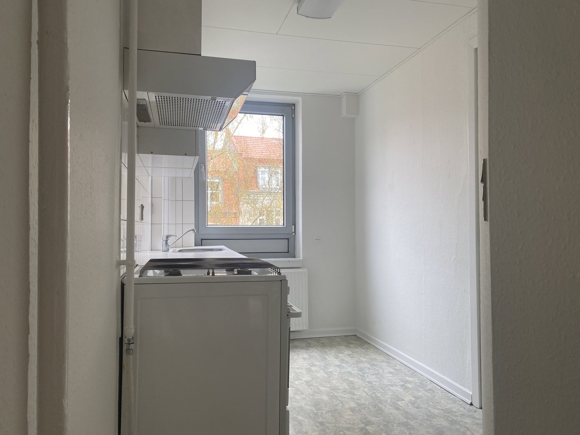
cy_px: 218
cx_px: 290
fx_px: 436
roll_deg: +0.5
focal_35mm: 26
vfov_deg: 53.1
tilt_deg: +2.3
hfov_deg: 67.3
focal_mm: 4.25
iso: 64
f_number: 1.8
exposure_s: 1/122
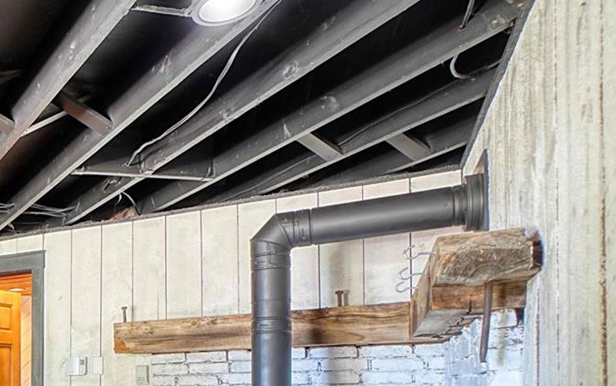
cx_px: -106
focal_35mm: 36
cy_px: 393
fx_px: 605
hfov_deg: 40.1
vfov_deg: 32.3
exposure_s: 2
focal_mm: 10
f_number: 6.3
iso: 100
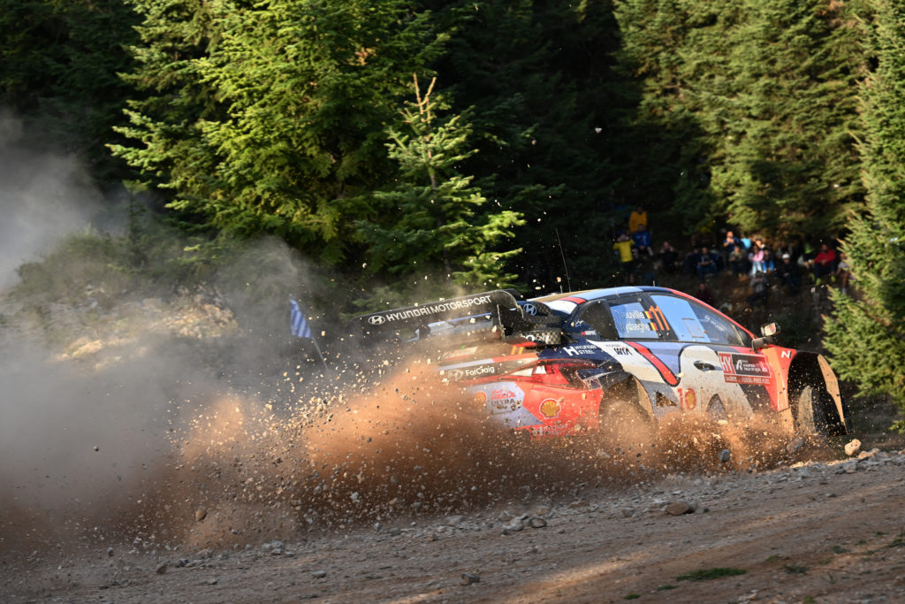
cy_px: 302
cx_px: 452
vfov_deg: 11.9
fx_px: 2891
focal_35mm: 115
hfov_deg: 17.8
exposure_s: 1/500
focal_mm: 115
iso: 400
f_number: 6.3
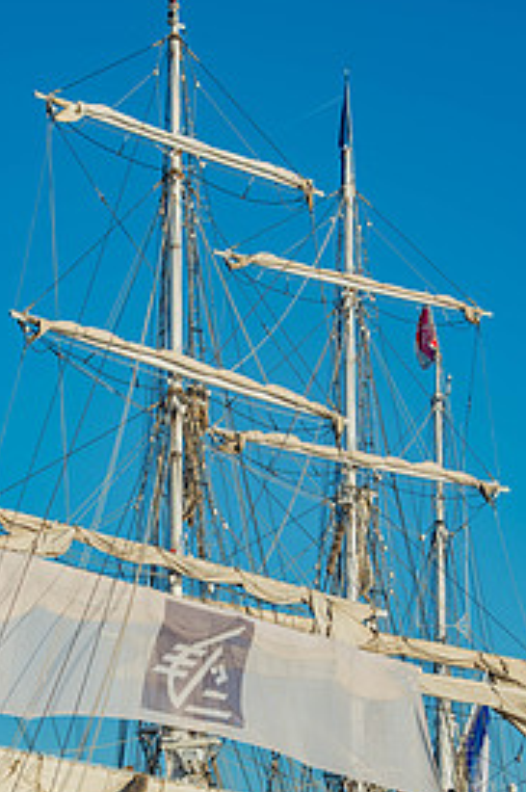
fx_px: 3427
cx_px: 186
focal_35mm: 156
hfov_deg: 8.8
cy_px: 607
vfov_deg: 13.1
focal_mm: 95
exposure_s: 1/400
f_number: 10
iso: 100
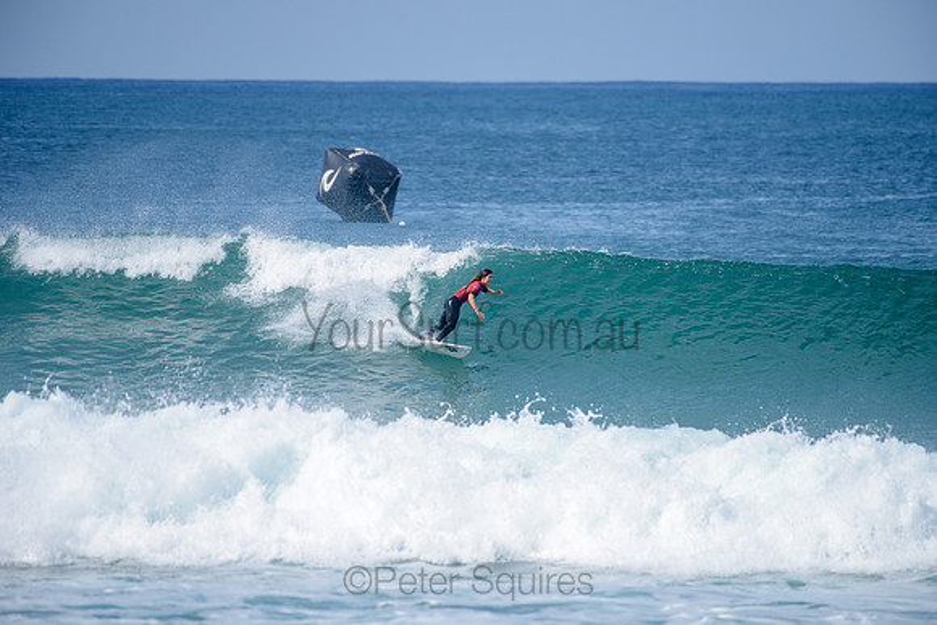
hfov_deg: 4.1
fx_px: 13016
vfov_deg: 2.8
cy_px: 312
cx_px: 468
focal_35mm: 500
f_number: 6.3
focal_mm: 500
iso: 250
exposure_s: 1/2500
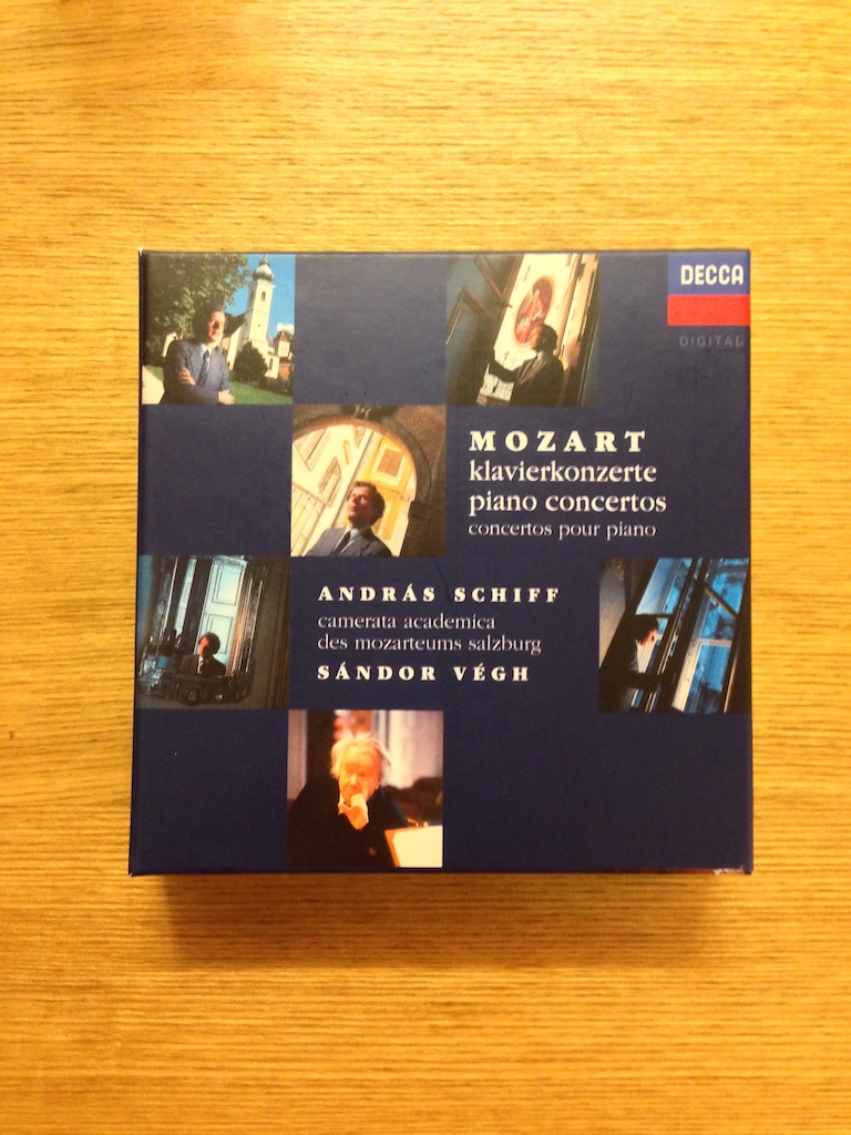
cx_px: 426
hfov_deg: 42.9
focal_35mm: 33
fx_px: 1082
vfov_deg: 55.4
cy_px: 568
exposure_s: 1/15
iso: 400
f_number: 2.4
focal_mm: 4.12
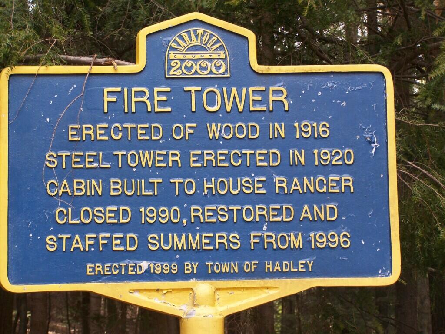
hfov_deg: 23.8
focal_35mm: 82
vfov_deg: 18.0
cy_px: 167
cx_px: 222
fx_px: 1054
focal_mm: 13.7
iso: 80
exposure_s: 1/100
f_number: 3.2
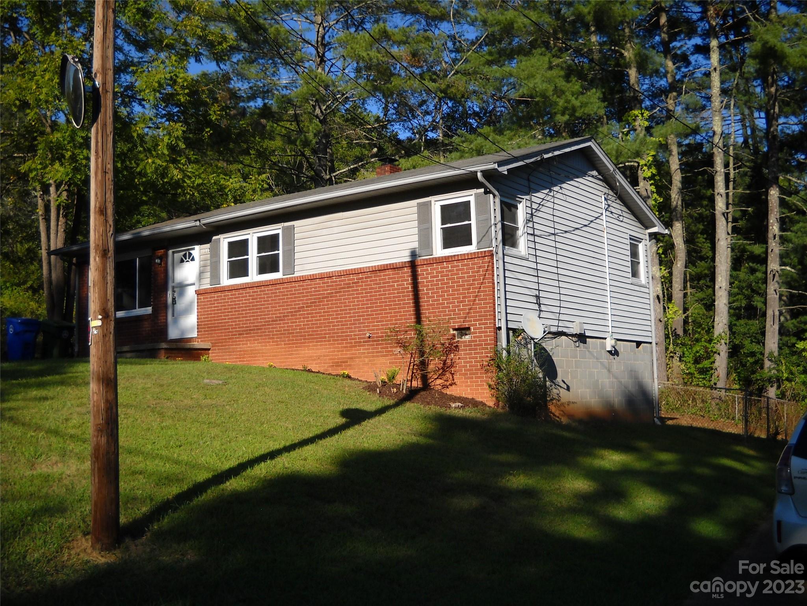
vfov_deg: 35.1
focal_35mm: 41
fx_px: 956
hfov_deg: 45.8
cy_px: 303
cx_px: 404
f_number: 5.5
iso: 64
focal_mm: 6.72
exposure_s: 1/284
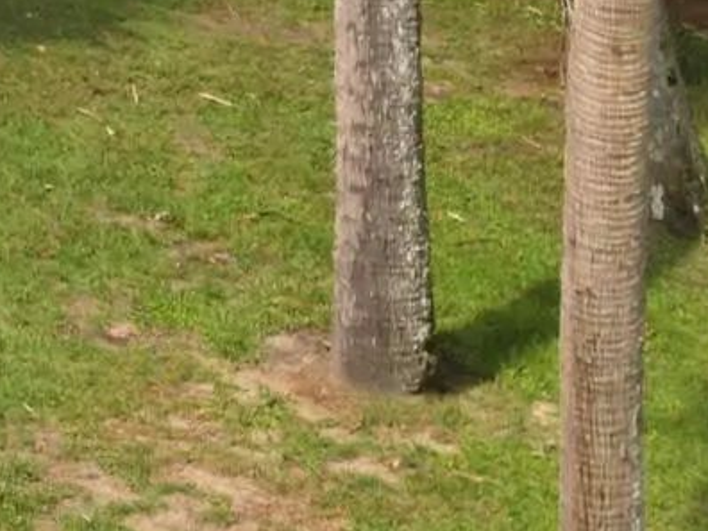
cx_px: -1396
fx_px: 3722
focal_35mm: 182
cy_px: -772
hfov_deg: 8.9
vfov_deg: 7.6
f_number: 1.8
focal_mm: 8.7
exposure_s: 1/400
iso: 200
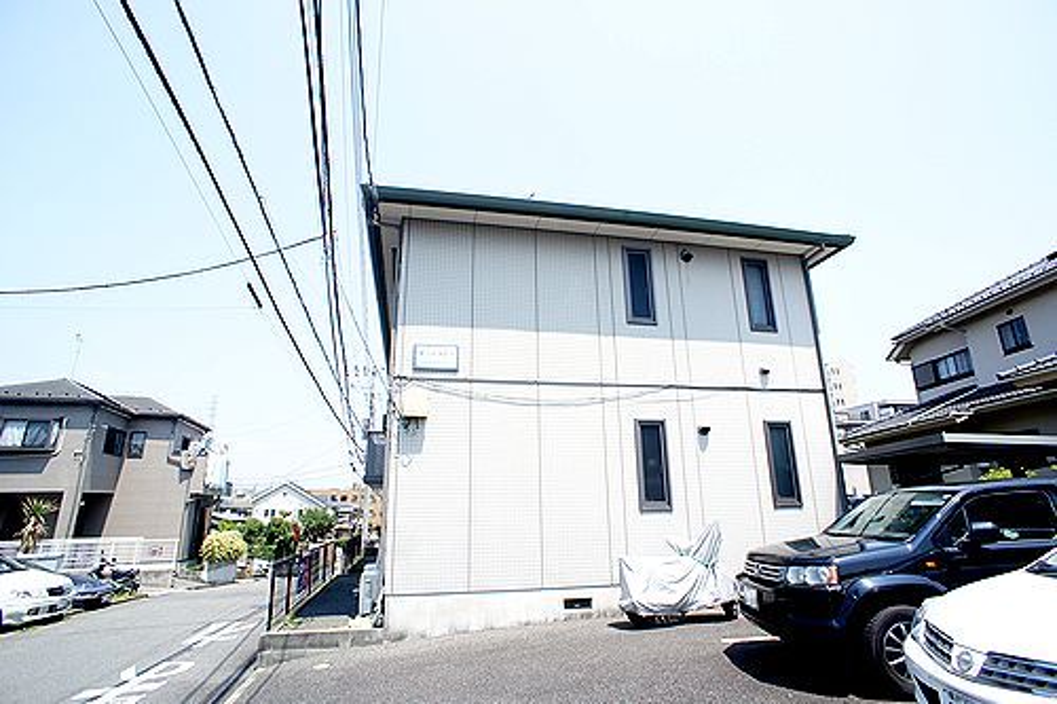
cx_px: 528
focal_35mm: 24
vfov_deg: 53.1
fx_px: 704
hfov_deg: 73.8
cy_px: 352
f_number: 6.3
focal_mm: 16
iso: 200
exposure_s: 1/250
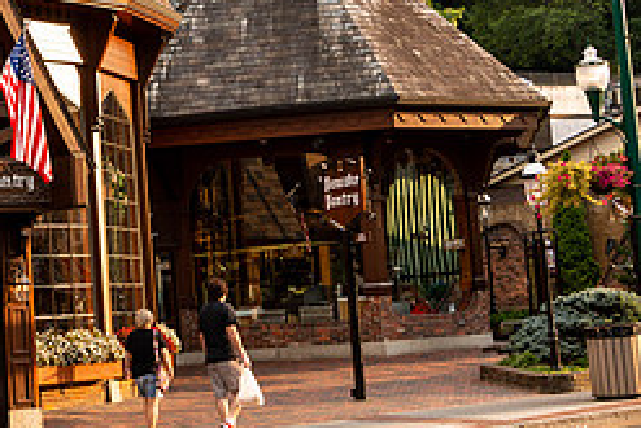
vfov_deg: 14.5
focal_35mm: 94
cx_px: 34
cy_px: 110
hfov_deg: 21.1
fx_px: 1675
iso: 100
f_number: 7.1
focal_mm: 40
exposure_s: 1/50
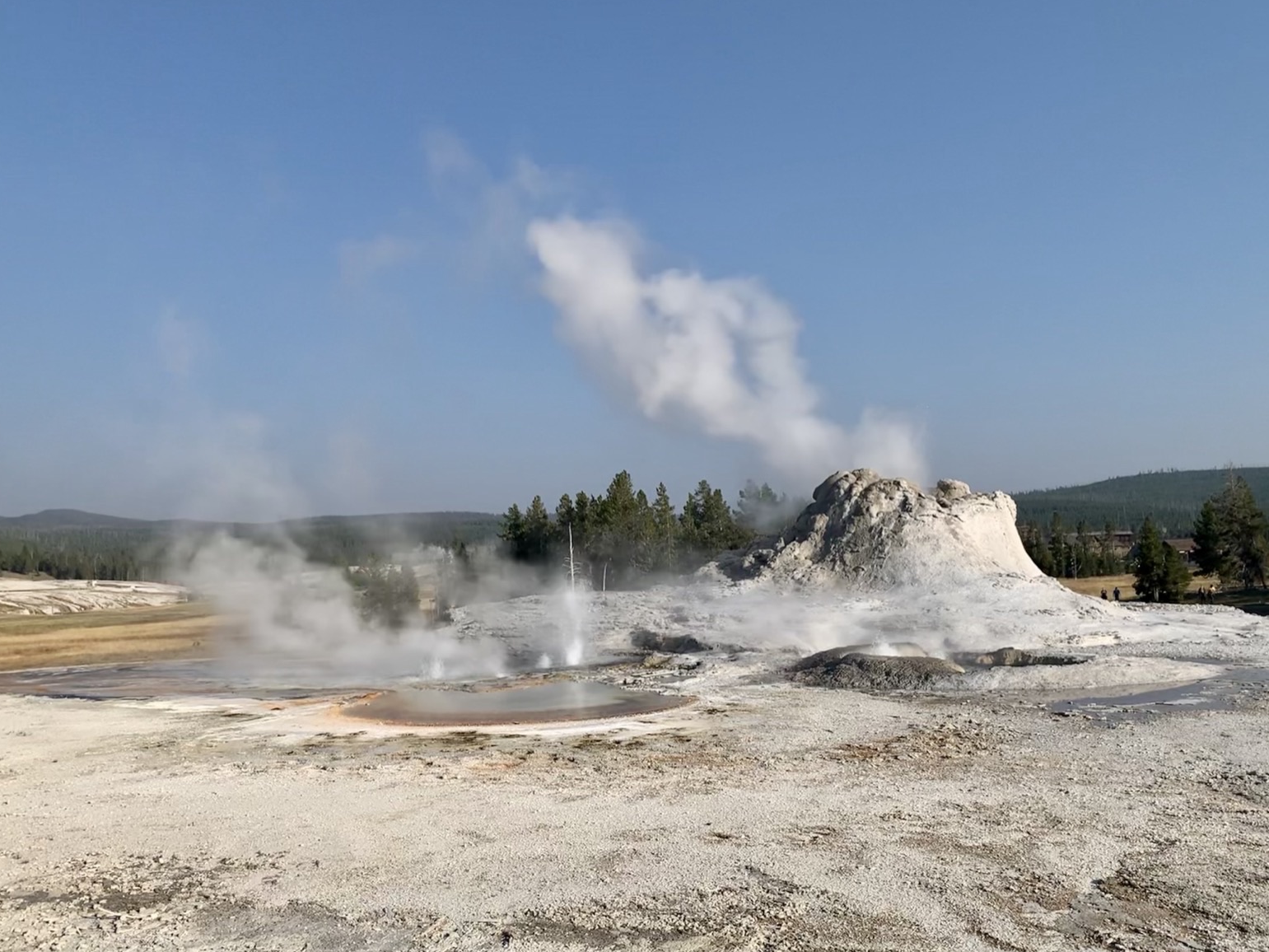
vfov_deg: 51.4
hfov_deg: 65.3
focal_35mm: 27
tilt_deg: +5.0
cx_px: 653
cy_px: 488
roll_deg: +0.4
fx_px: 990
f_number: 1.8
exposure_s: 1/3937
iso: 25
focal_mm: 4.25
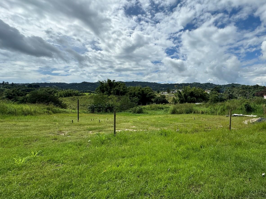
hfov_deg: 83.1
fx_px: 146
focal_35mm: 19
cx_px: 166
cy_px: 104
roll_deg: +0.0
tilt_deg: -4.3
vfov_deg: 68.6
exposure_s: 1/3546
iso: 50
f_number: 2.2
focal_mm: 2.22
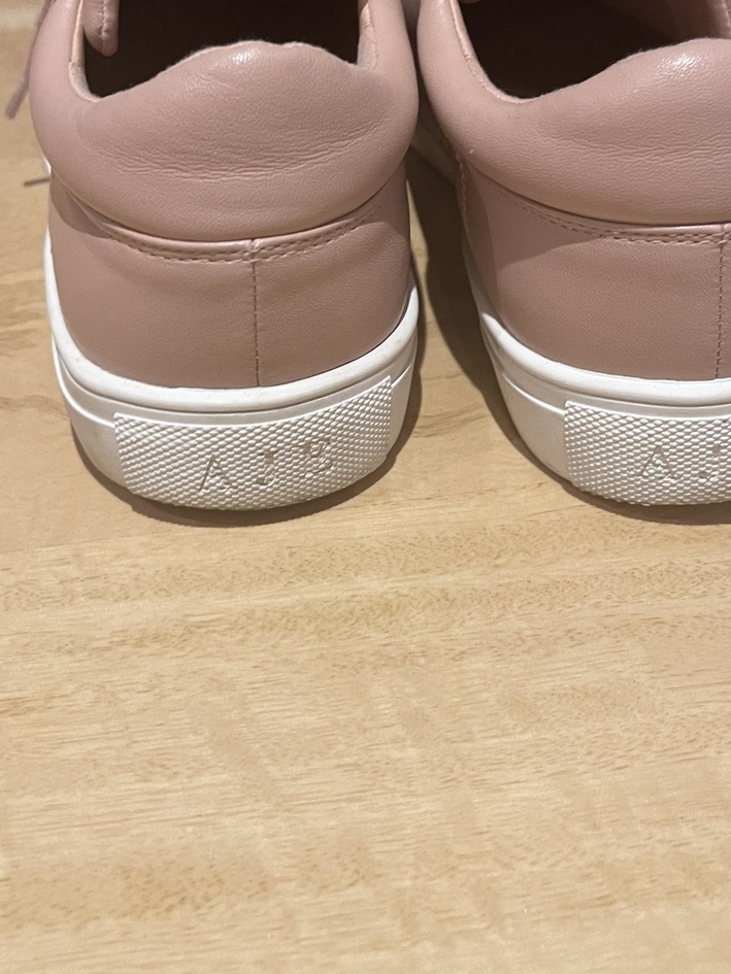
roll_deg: +2.5
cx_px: 389
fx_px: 1239
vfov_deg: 42.0
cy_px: 283
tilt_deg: -31.9
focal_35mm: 44
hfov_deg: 32.9
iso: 200
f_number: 1.6
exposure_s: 1/50
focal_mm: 5.1
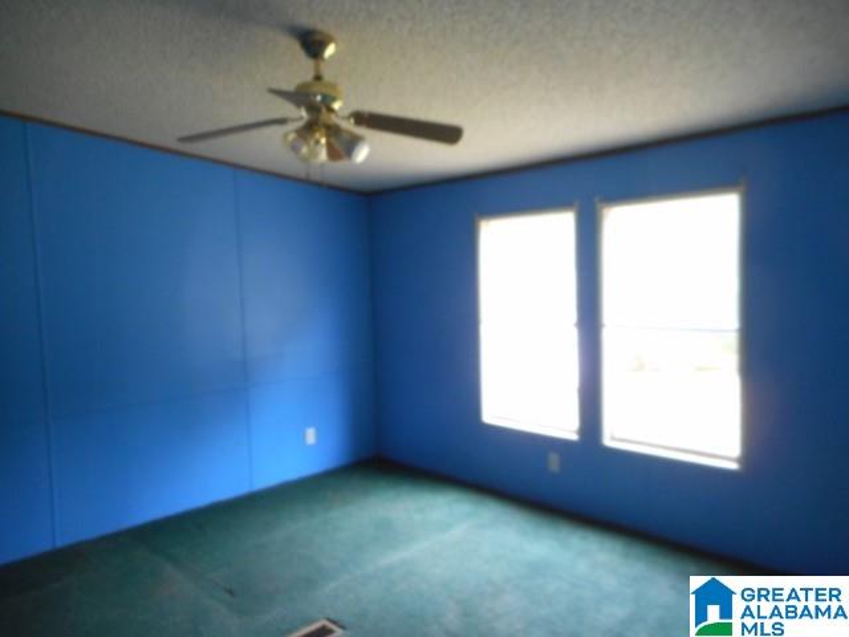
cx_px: 424
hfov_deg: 69.4
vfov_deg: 54.9
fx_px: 613
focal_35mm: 25
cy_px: 318
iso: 280
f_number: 3.7
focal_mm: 4.5
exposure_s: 1/30
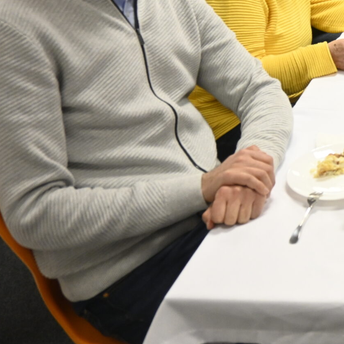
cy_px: 28
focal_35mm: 62
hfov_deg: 23.1
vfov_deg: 26.7
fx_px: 697
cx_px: 498
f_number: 3.5
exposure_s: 1/125
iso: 1250
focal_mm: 16
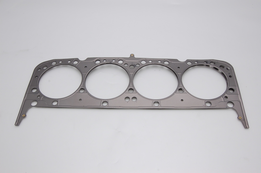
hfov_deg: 53.2
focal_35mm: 36
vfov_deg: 36.8
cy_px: 86
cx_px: 130
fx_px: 261
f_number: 11
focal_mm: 24
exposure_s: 1/125
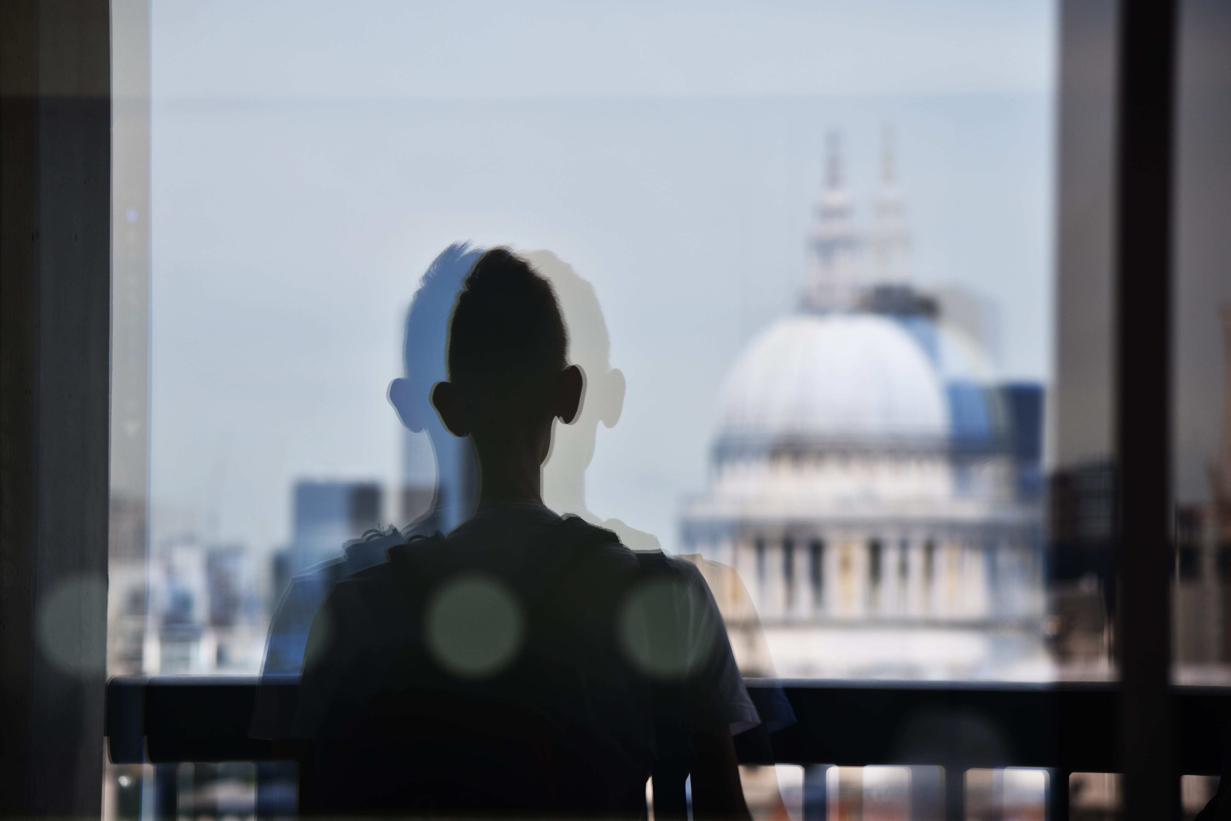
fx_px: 5026
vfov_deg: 9.3
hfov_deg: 14.0
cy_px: 410
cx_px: 616
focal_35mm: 147
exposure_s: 1/250
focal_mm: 98
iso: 160
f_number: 5.6
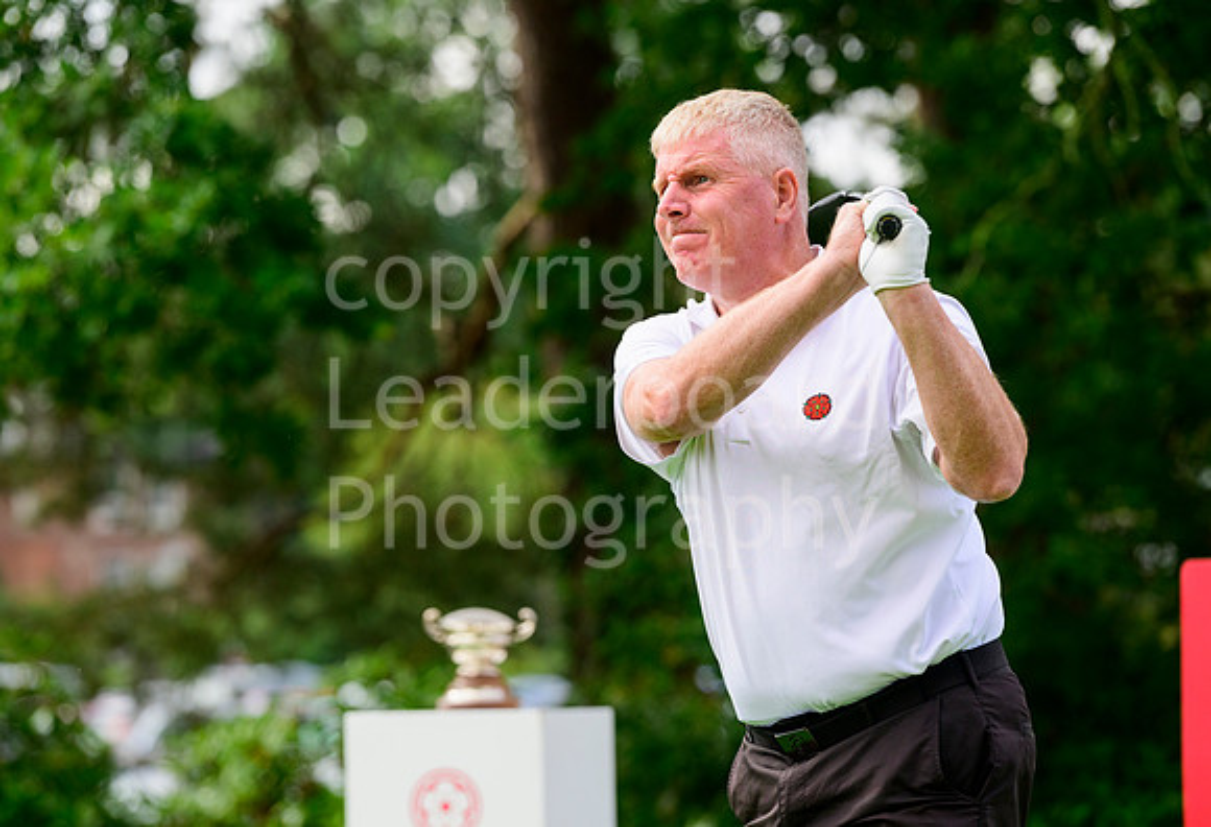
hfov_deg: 9.6
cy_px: 394
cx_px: 561
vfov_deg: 6.6
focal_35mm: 213
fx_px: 7221
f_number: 5
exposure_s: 1/1600
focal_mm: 200
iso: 640
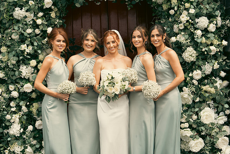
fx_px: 447
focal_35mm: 70
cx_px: 115
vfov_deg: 19.5
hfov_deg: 28.8
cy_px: 77
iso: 125
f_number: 3.5
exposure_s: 1/640
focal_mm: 70
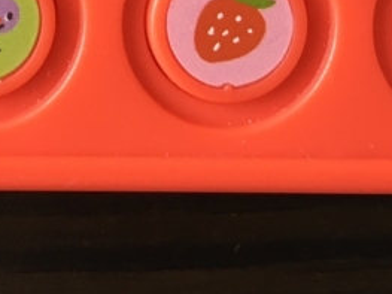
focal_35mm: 113
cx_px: -34
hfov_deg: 16.9
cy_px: -266
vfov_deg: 11.9
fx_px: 1279
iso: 50
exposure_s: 1/30
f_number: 2.2
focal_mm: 4.15
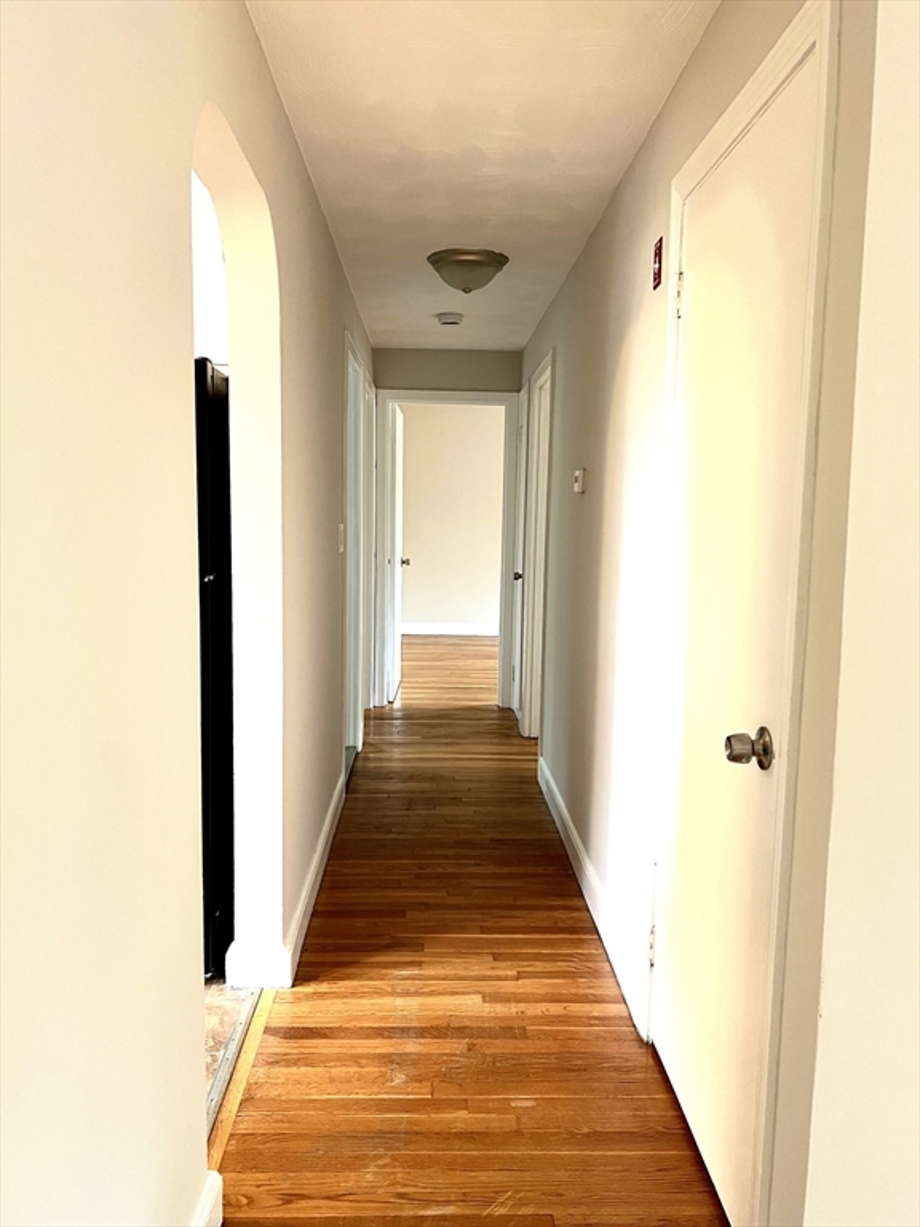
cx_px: 460
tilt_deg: -5.9
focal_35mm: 26
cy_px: 614
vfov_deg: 67.3
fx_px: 921
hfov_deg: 53.1
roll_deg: -0.8
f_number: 1.5
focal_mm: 5.7
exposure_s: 1/60
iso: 125
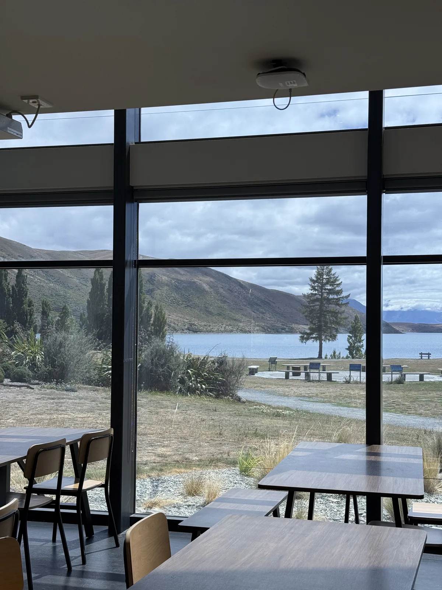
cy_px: 295
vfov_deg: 39.7
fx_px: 817
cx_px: 221
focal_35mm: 48
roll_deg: -0.6
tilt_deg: +1.9
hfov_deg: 30.3
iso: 80
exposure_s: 1/706
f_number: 1.78
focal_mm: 6.76
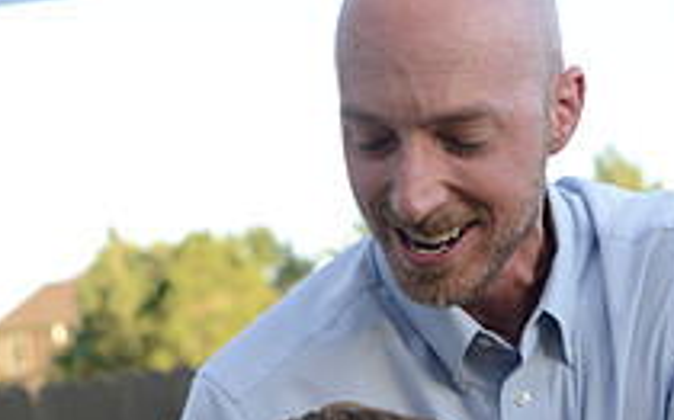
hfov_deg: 19.1
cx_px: 327
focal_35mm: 109
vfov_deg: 11.6
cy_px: 590
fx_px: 2001
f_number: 4.5
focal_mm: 50
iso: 400
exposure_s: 1/250
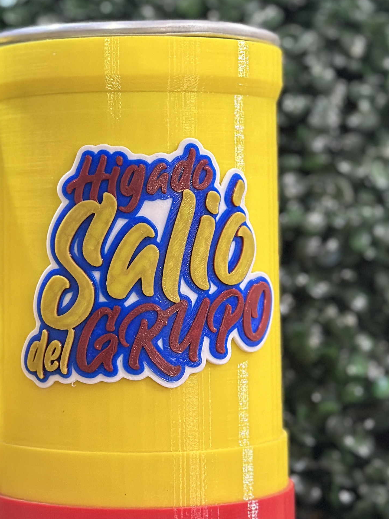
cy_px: 123
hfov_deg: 14.6
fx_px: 1513
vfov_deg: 19.3
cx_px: 100
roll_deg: -0.2
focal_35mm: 101
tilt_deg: +5.1
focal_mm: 6.86
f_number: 1.78
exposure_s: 1/33
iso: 320
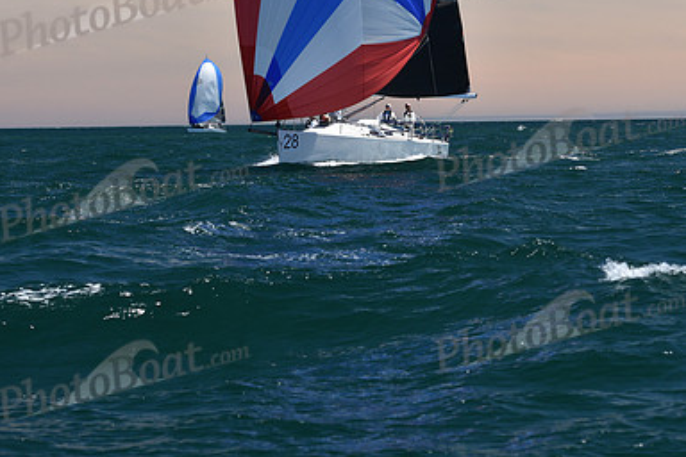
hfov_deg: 16.9
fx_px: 2306
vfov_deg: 11.3
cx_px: 342
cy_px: 79
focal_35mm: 121
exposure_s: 1/800
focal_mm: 80
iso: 250
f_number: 5
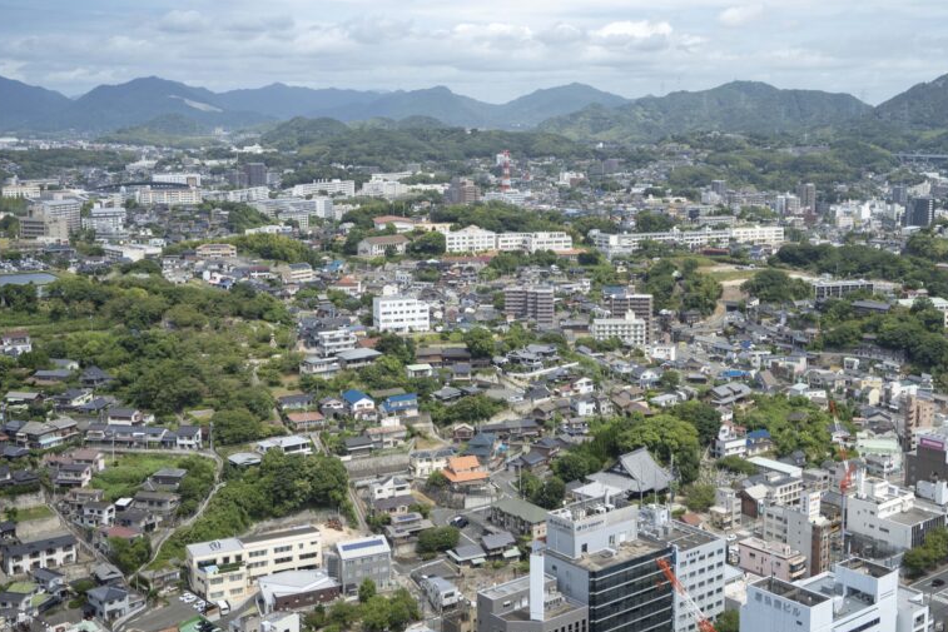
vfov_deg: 29.2
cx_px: 590
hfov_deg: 42.4
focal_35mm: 46
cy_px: 267
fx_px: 1211
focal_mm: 34
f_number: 10
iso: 100
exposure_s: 1/125
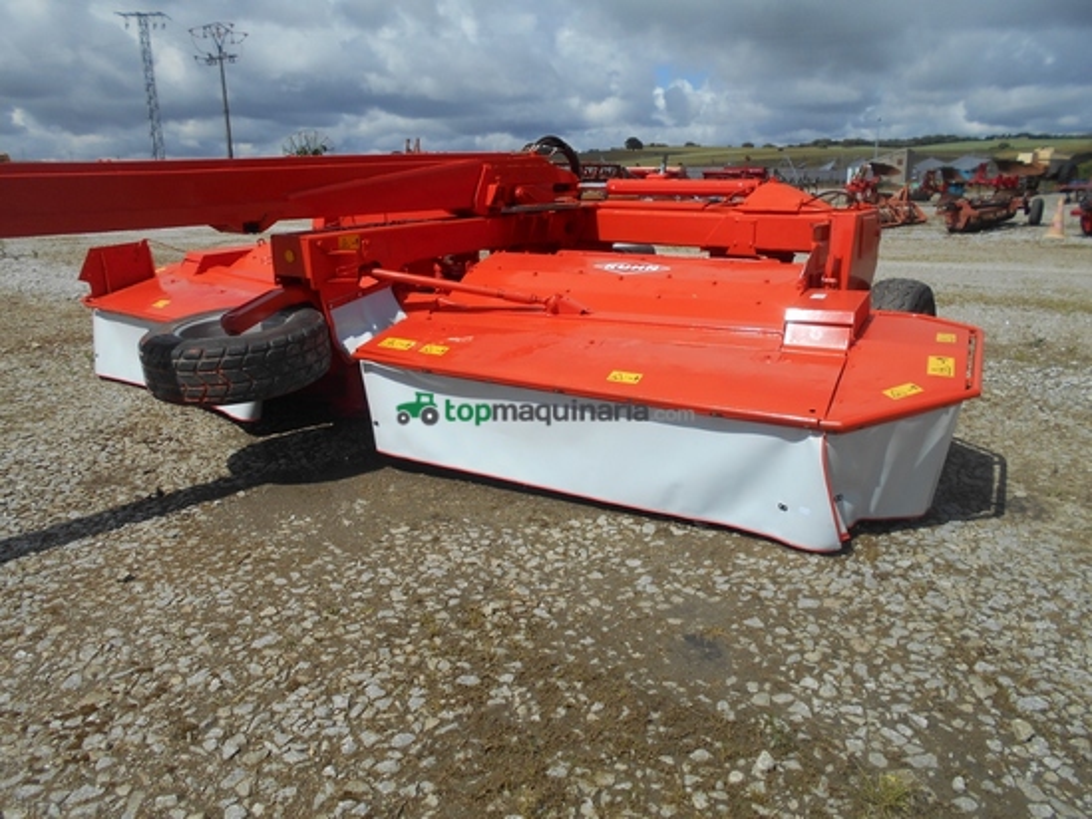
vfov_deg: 53.1
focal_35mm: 26
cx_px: 546
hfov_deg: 67.3
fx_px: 820
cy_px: 410
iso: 80
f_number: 3.2
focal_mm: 4.6
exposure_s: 1/2000
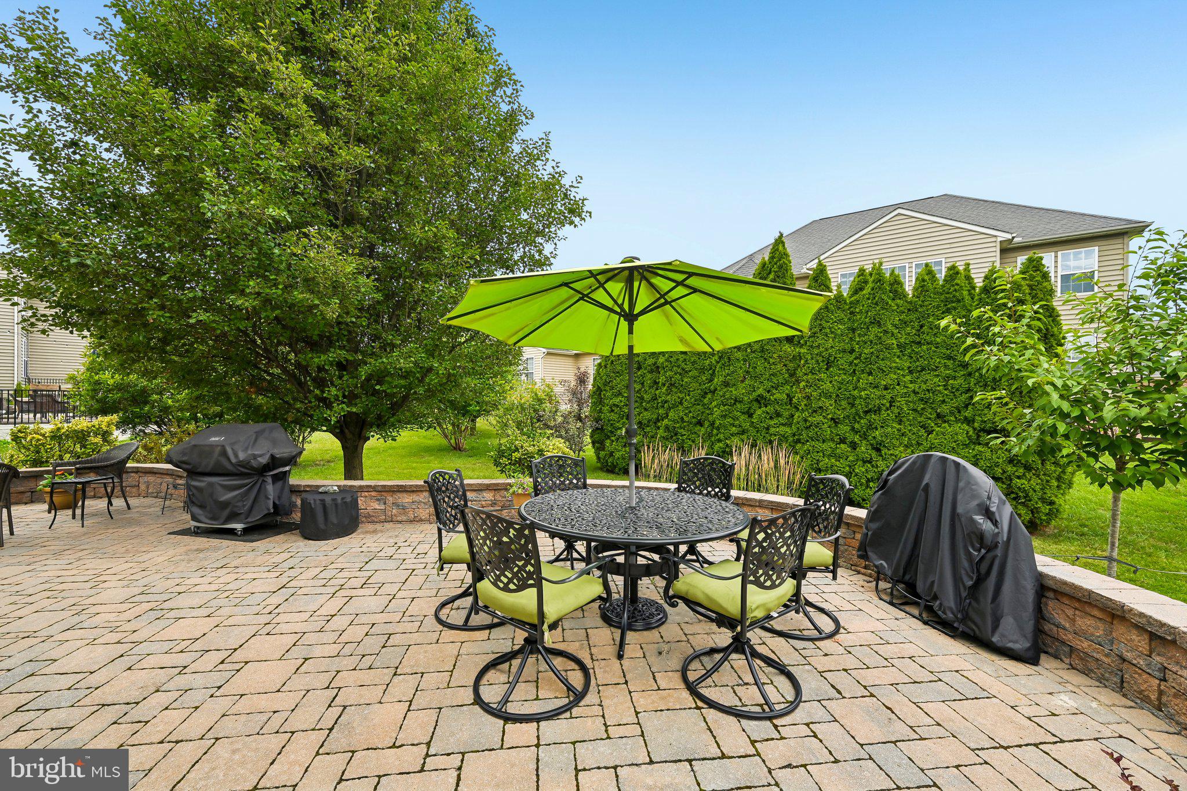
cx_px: 594
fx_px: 462
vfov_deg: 81.2
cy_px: 396
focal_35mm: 14
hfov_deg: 104.3
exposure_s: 1/160
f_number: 8
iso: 100
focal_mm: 14
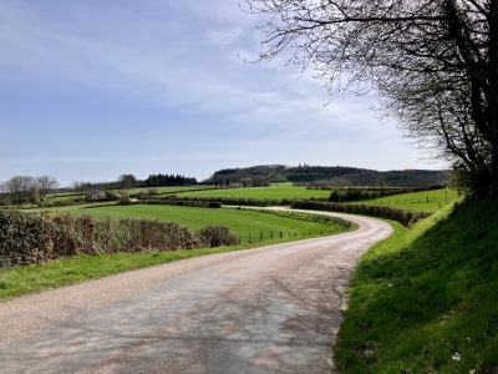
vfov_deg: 49.7
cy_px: 187
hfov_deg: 63.4
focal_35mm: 28
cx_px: 249
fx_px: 403
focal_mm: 3.99
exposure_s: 1/4049
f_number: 1.8
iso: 32
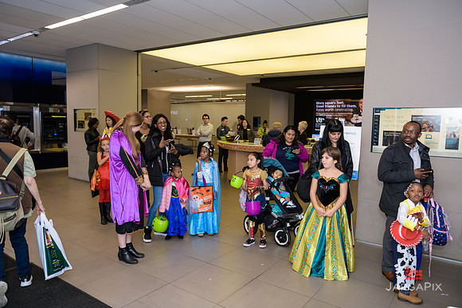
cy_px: 154
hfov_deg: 69.4
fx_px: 334
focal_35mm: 26
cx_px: 231
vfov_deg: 49.6
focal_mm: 26
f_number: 3.2
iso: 800
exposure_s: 1/200
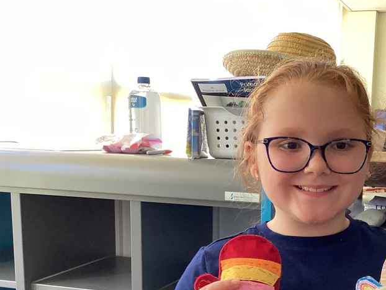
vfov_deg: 28.1
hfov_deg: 36.4
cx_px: 298
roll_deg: -2.5
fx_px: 569
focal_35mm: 51
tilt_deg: -9.8
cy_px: 221
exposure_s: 1/50
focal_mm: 3.3
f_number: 2.4
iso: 250
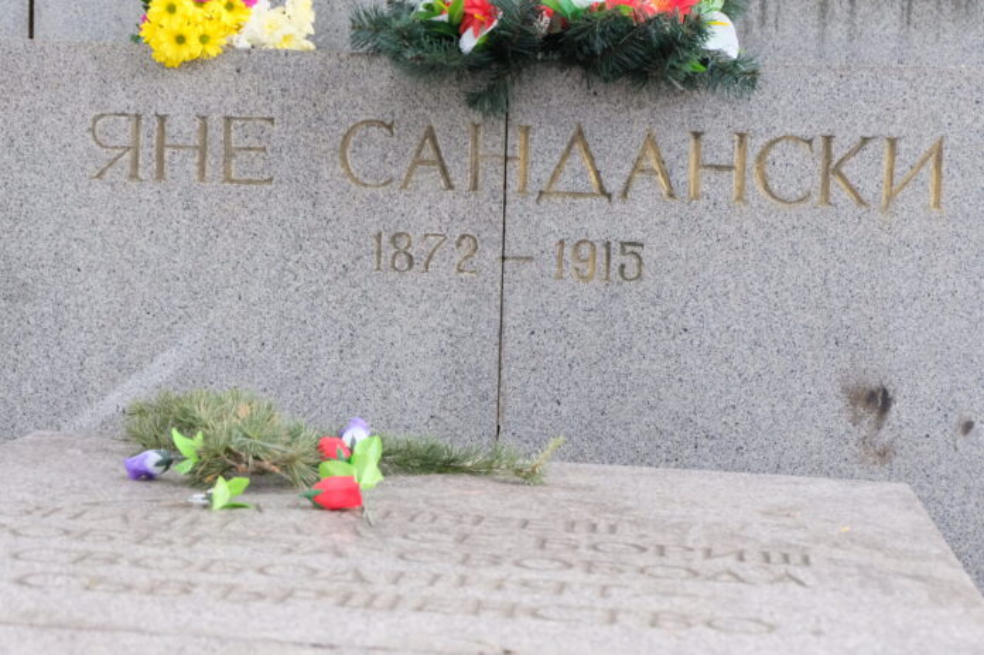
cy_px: 328
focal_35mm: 73
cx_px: 492
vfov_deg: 18.6
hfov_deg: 27.7
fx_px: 1994
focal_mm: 48.4
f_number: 5.6
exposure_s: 1/60
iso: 3200
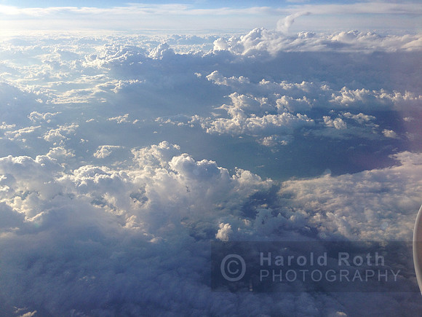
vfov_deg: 42.9
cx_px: 211
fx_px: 402
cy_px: 158
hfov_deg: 55.4
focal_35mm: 33
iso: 50
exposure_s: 1/2358
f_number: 2.4
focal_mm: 4.13
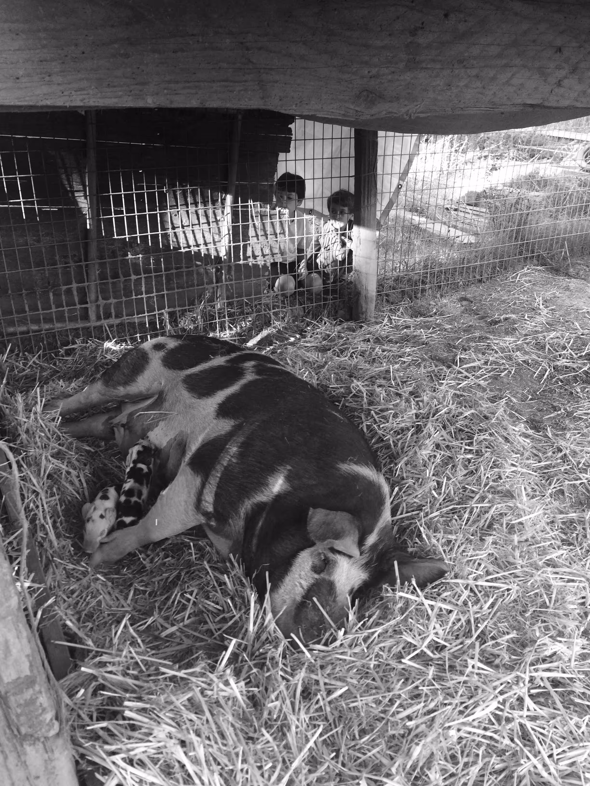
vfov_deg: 61.7
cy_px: 393
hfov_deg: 48.2
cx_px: 295
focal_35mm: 29
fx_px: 659
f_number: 2.2
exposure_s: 1/60
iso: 32
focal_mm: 4.15
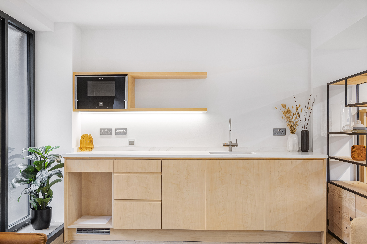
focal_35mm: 36
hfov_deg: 53.1
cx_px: 184
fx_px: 367
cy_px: 122
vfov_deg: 36.9
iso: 320
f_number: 8
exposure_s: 1/4
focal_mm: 24
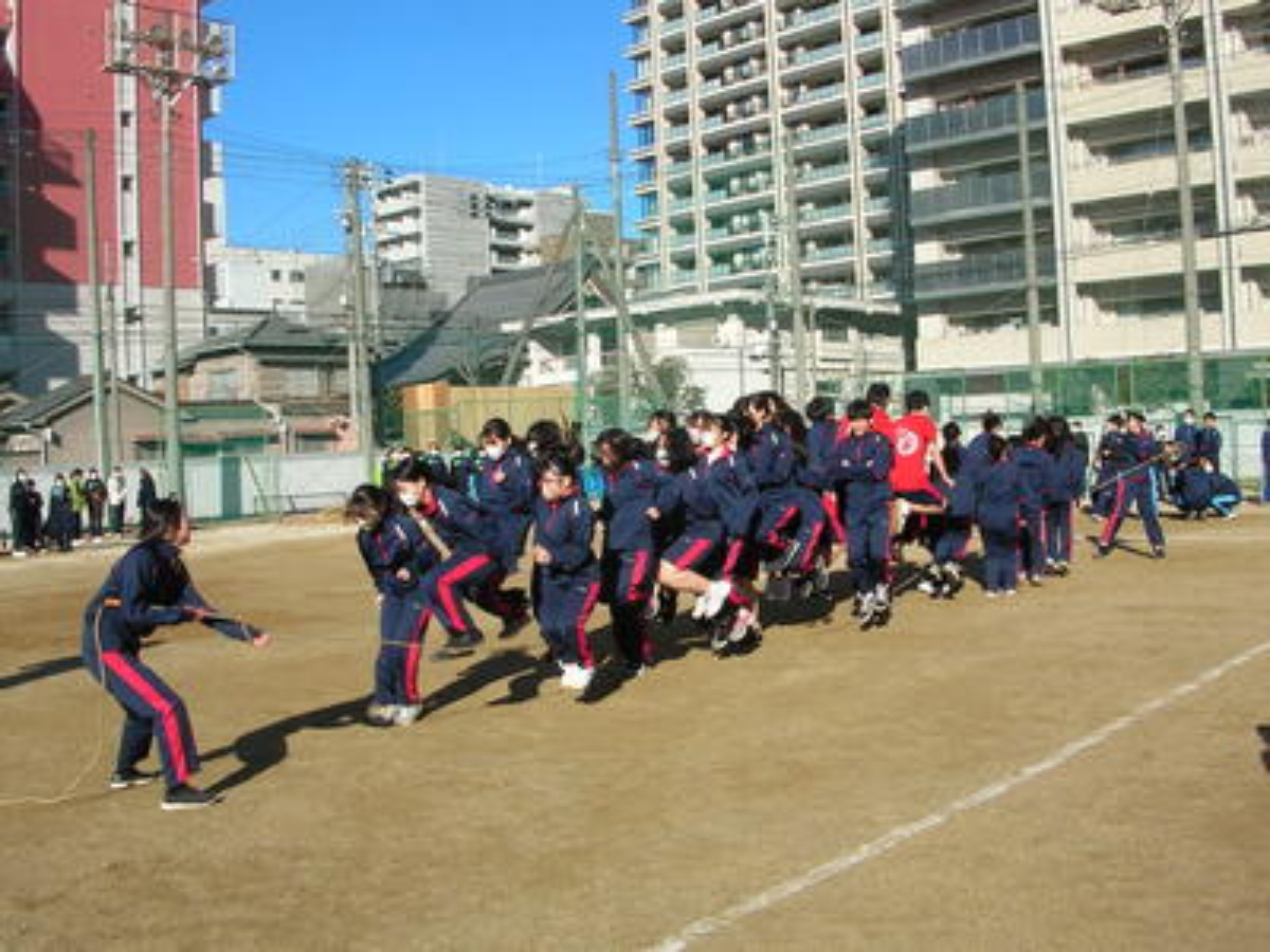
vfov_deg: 40.7
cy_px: 476
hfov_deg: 52.6
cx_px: 635
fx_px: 1284
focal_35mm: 35
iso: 50
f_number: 5.6
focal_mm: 5.8
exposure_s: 1/293
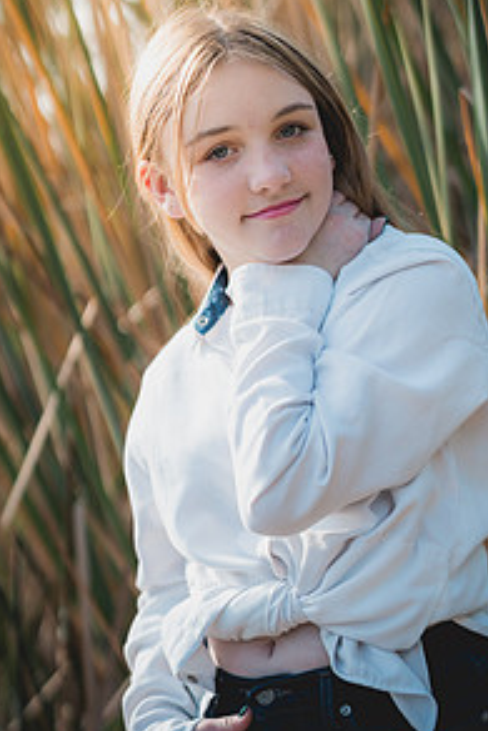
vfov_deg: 26.3
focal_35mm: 77
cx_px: 283
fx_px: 1564
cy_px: 428
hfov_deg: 17.7
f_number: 1.4
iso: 250
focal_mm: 50
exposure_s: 1/4000
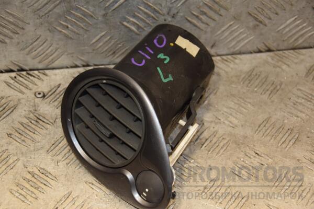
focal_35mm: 93
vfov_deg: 14.7
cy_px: 104
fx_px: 811
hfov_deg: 21.9
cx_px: 157
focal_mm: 62
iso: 800
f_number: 5.3
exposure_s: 1/200
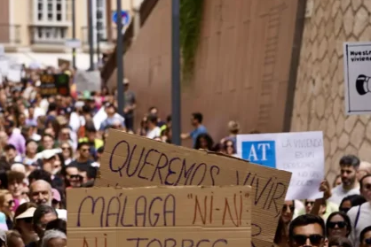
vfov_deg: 5.3
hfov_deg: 8.0
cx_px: -41
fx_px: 2649
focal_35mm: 257
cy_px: 267
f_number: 4.5
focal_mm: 105
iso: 100
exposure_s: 1/250
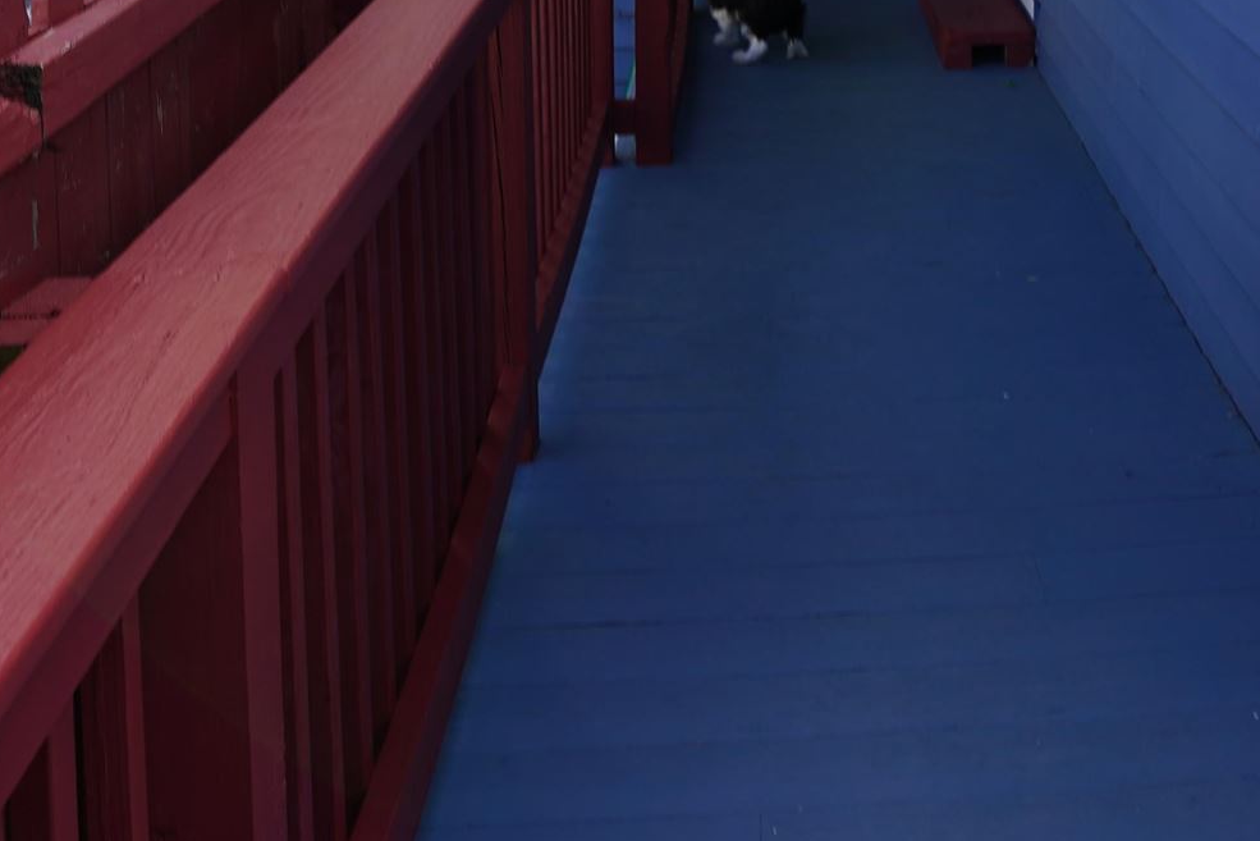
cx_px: 994
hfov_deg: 36.3
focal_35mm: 53
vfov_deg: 21.9
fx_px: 1855
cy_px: -364
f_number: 6.3
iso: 100
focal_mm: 17
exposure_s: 1/100
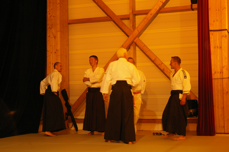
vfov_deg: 21.0
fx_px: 410
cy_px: 76
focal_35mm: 64
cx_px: 114
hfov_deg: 31.2
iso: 800
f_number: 4.5
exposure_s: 1/20
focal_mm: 43
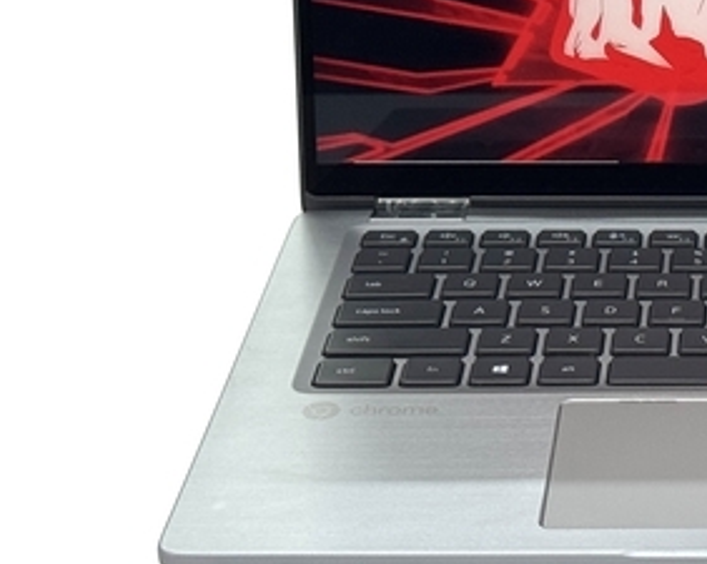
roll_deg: +0.9
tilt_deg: -20.3
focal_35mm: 133
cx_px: 765
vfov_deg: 11.5
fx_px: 2780
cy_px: 35
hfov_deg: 14.2
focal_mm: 6.76
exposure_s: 1/100
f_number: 1.78
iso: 64
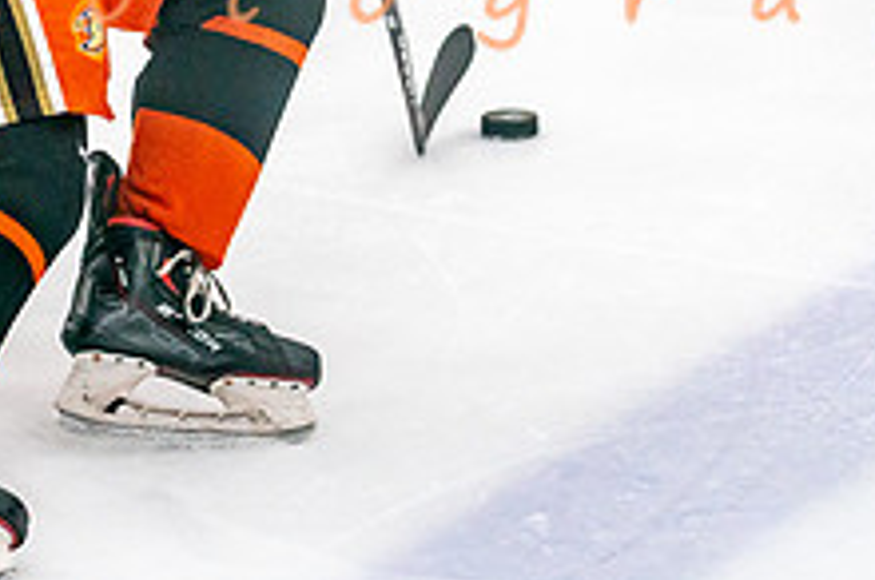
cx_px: 12
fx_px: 5388
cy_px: -335
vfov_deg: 6.1
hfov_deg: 9.2
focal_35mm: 222
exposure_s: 1/1250
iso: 3200
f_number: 2.8
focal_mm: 70
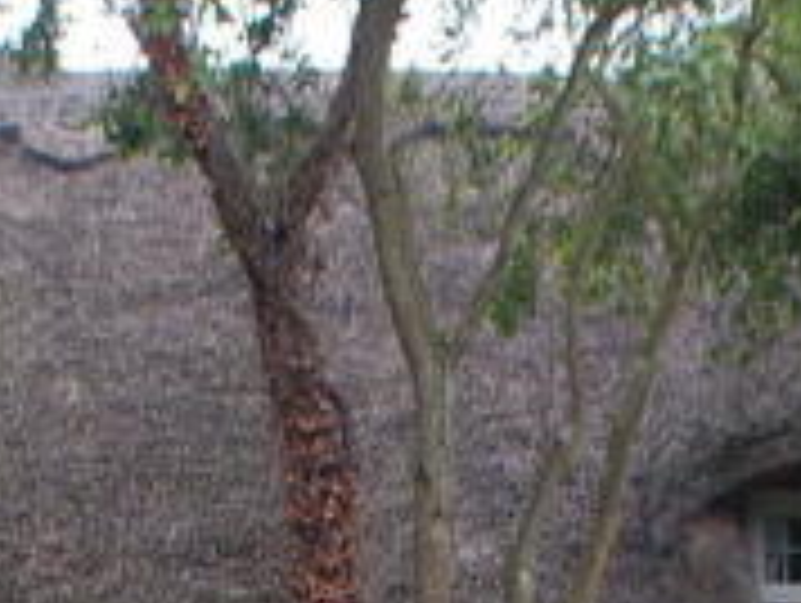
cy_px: 848
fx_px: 2456
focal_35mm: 106
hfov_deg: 18.5
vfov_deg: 13.4
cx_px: 464
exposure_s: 1/100
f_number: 5
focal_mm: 20
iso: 400
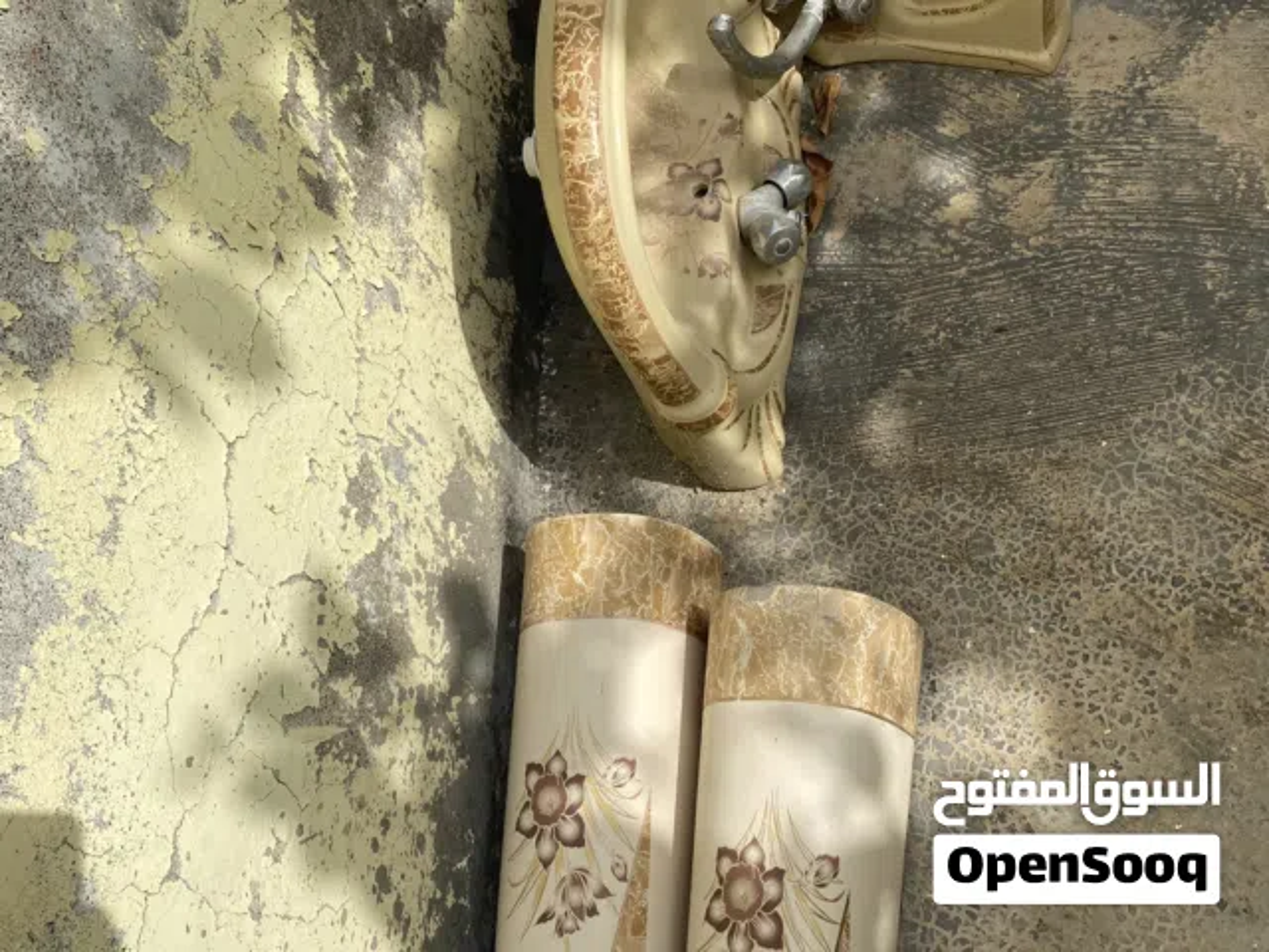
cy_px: 476
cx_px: 634
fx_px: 953
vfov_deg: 53.1
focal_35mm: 26
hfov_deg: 67.3
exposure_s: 1/2967
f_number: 1.8
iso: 32
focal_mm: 4.25
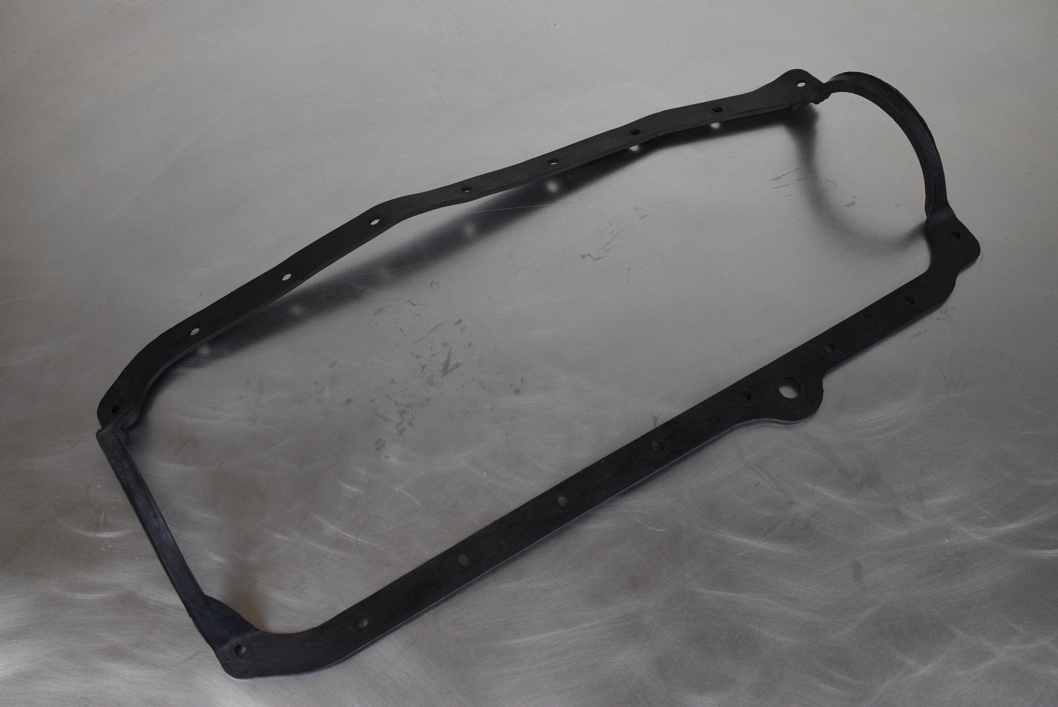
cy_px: 354
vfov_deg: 35.6
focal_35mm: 38
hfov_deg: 51.2
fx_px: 1103
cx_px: 529
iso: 1250
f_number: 7.1
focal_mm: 25
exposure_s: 1/160
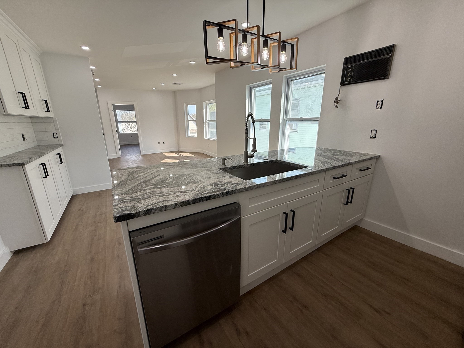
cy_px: 174
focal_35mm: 14
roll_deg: +0.2
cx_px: 232
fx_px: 188
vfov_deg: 85.7
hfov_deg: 102.1
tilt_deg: -16.2
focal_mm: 2.22
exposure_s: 1/205
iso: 64
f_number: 2.2
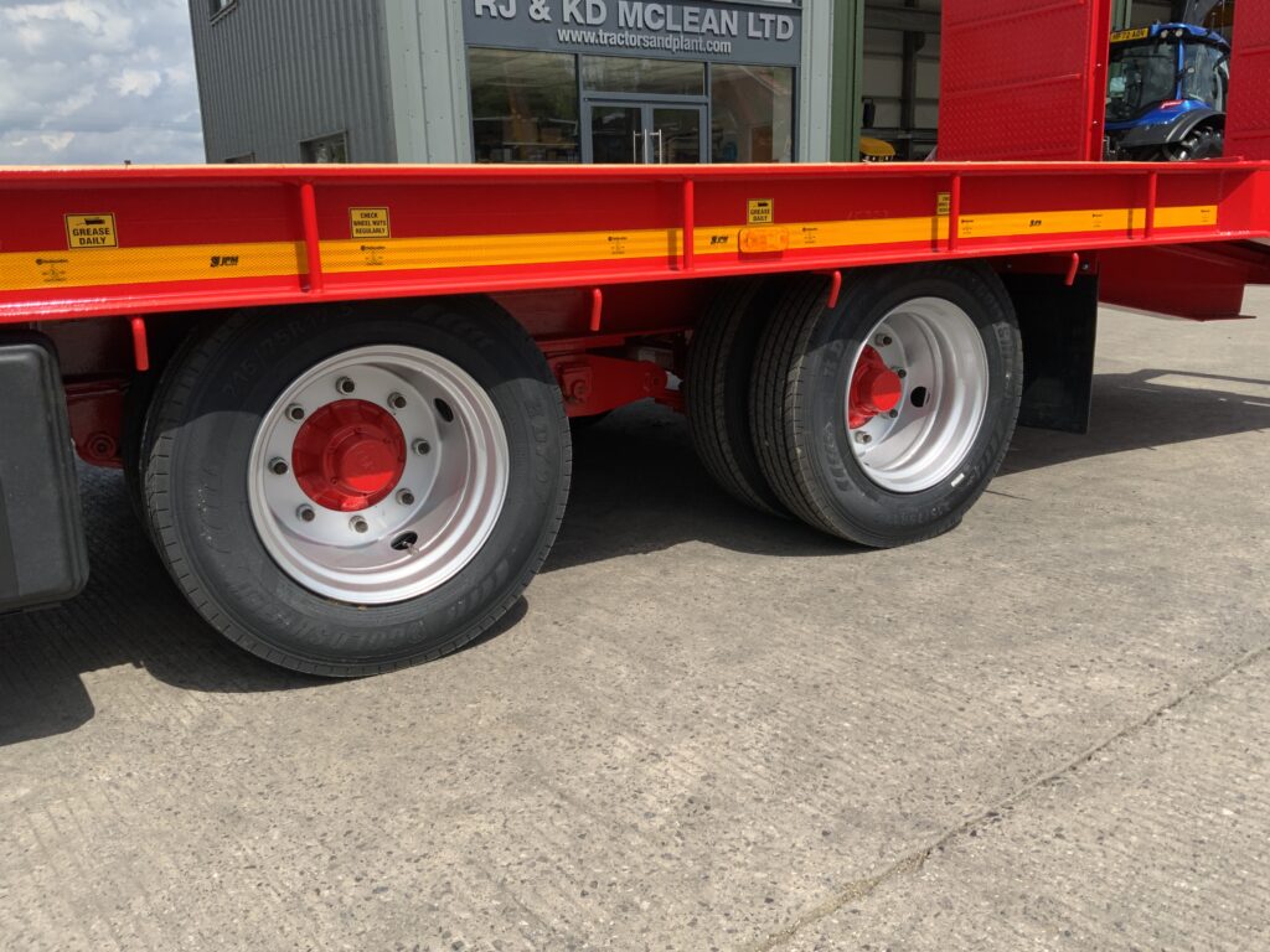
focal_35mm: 29
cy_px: 476
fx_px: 1064
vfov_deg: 48.2
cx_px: 635
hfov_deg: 61.7
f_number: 1.8
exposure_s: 1/1675
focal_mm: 3
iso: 16
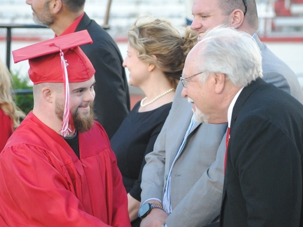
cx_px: 144
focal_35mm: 173
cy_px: 118
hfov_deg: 11.4
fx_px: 1514
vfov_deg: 8.6
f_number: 4.5
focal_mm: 102
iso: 1000
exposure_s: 1/125
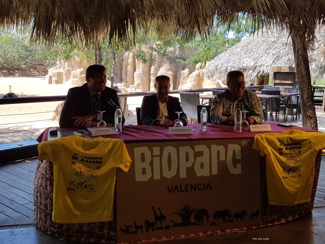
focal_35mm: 26
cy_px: 122
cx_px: 162
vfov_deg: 53.1
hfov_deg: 67.3
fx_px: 244
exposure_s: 1/858
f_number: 1.7
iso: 50
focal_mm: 4.2
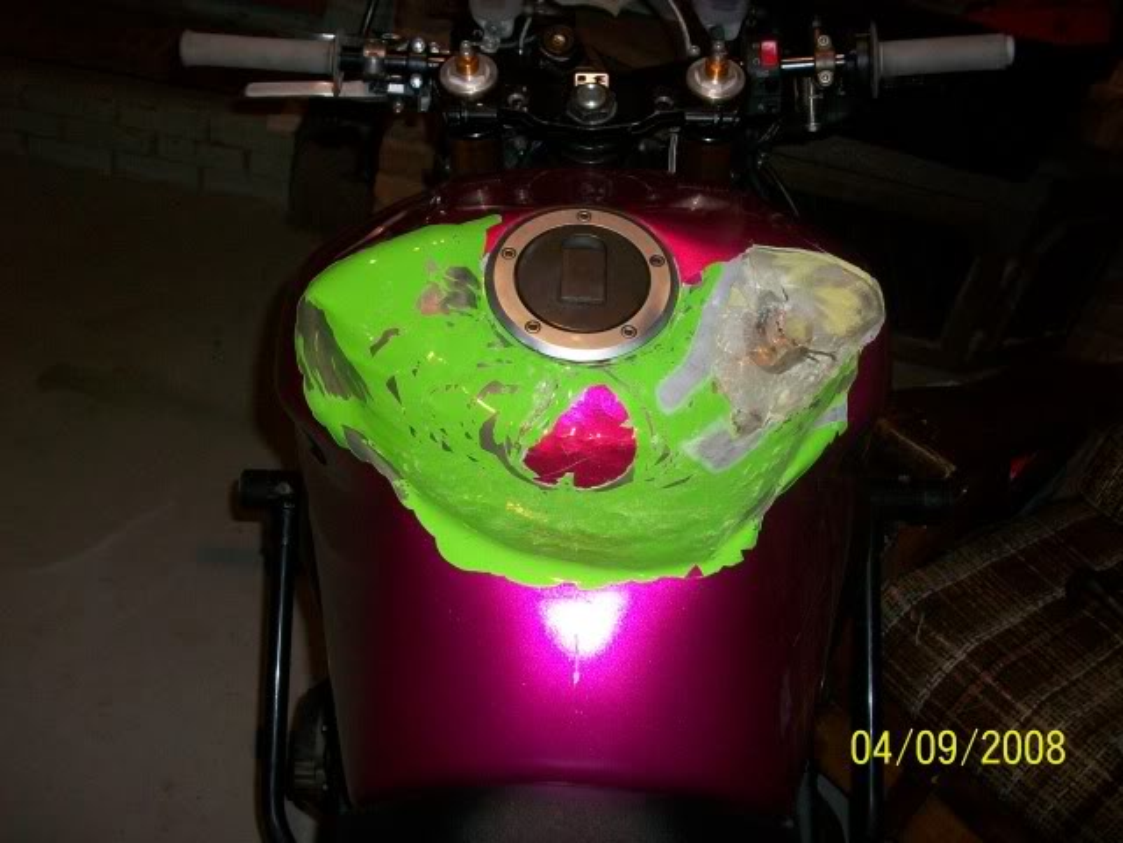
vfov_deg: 44.2
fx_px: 1038
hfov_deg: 56.8
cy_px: 422
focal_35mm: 32
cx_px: 562
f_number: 2.9
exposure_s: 1/30
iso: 160
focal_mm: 5.7
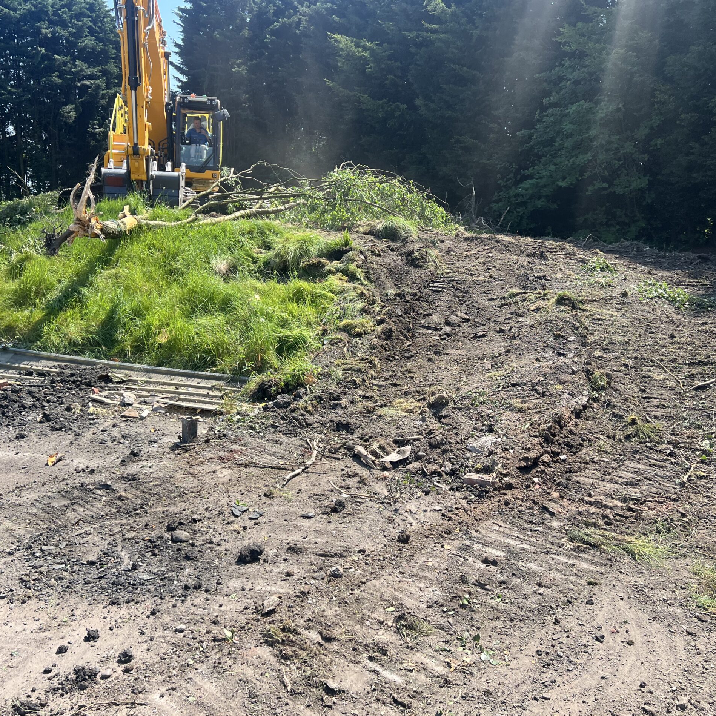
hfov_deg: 52.5
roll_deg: -3.0
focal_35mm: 31
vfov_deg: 52.5
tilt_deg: -14.1
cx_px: 361
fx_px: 725
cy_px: 356
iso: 50
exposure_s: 1/1869
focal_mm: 5.7
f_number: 1.5
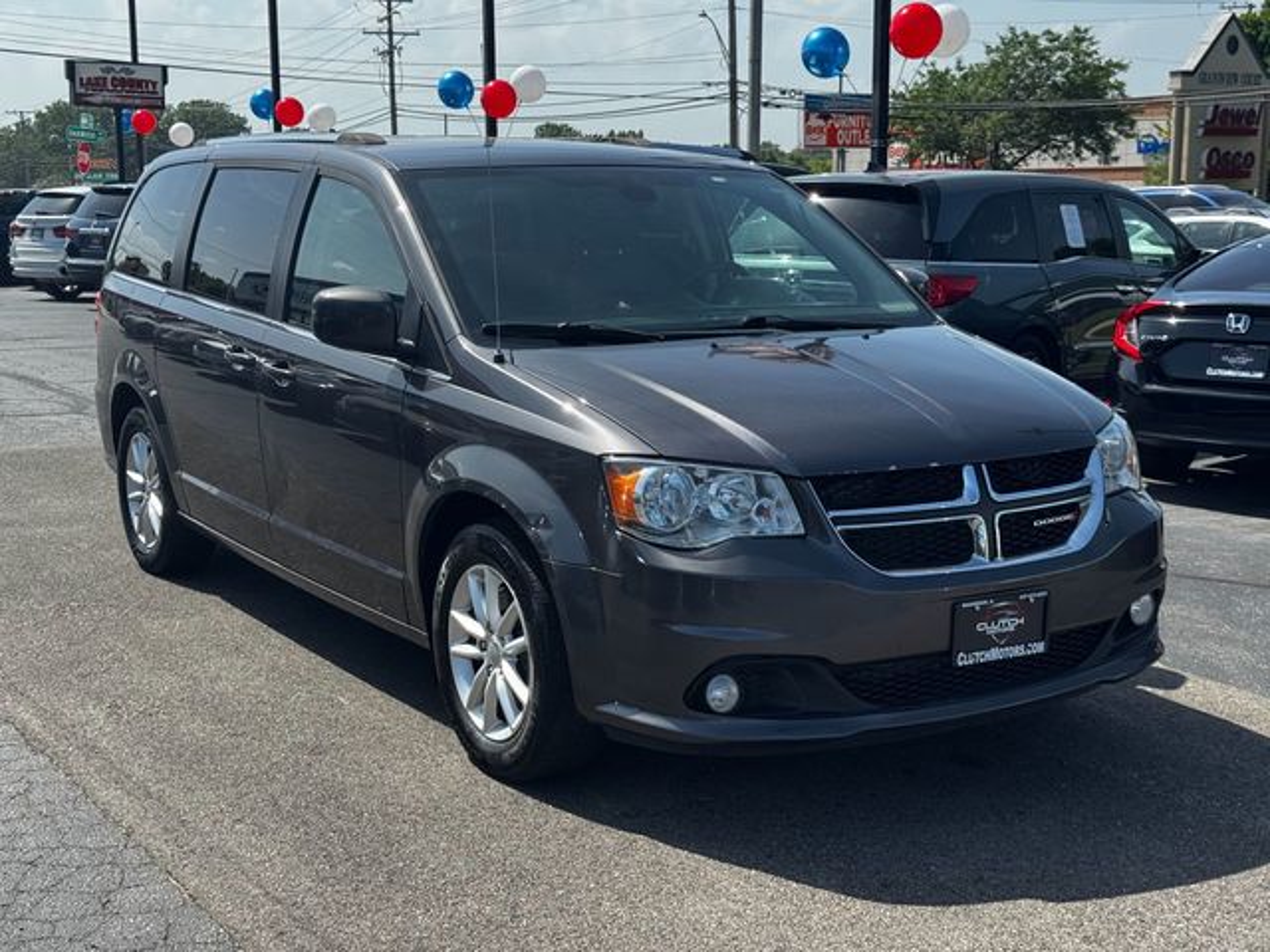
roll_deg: +0.7
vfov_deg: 30.3
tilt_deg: -10.4
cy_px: 476
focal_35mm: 48
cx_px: 635
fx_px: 1761
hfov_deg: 39.7
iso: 64
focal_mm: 6.76
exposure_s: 1/2513
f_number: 1.78
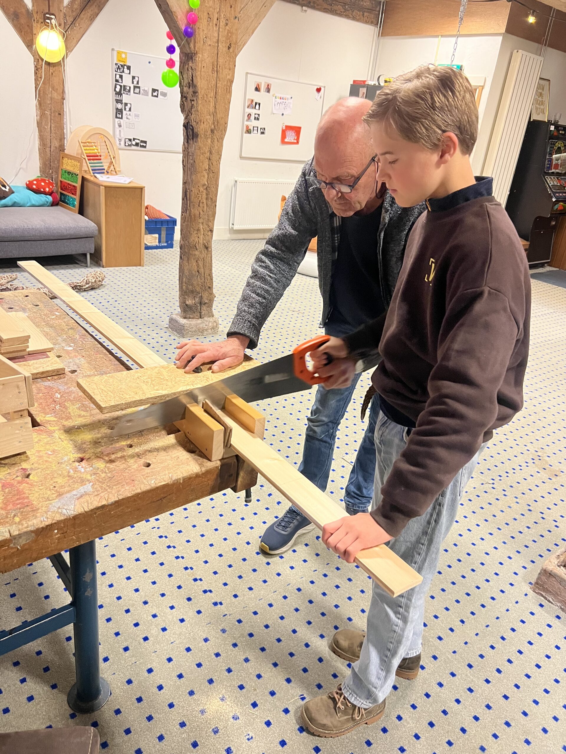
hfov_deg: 53.1
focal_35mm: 26
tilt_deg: -22.9
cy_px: 377
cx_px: 283
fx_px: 567
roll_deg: -6.3
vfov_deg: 67.3
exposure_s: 1/50
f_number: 1.5
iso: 320
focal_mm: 5.7
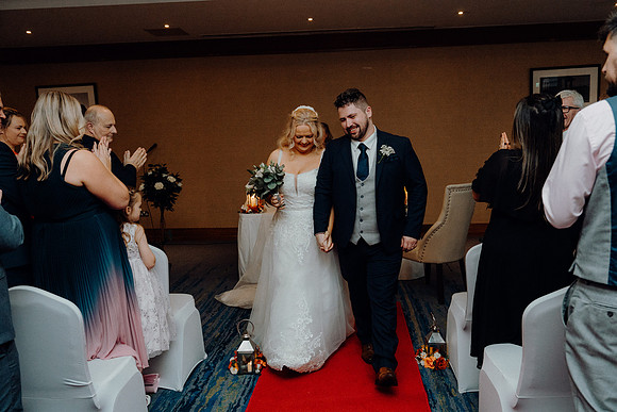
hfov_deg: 60.3
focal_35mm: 31
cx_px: 308
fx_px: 531
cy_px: 206
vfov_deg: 42.3
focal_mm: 31
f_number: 3.5
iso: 2500
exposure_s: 1/160
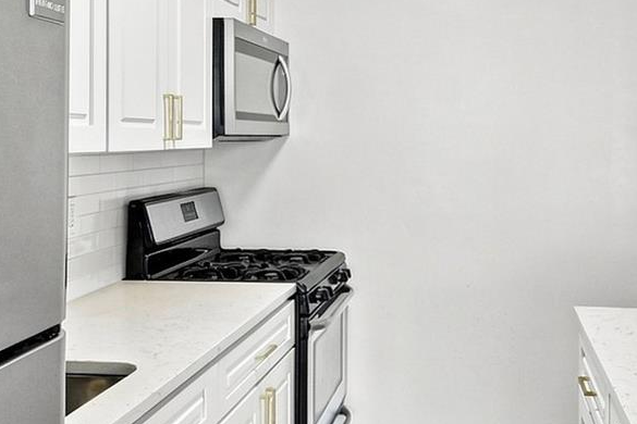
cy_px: 127
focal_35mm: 42
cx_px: 413
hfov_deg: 45.8
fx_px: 743
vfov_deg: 31.5
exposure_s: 1/320
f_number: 9
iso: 400
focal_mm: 8
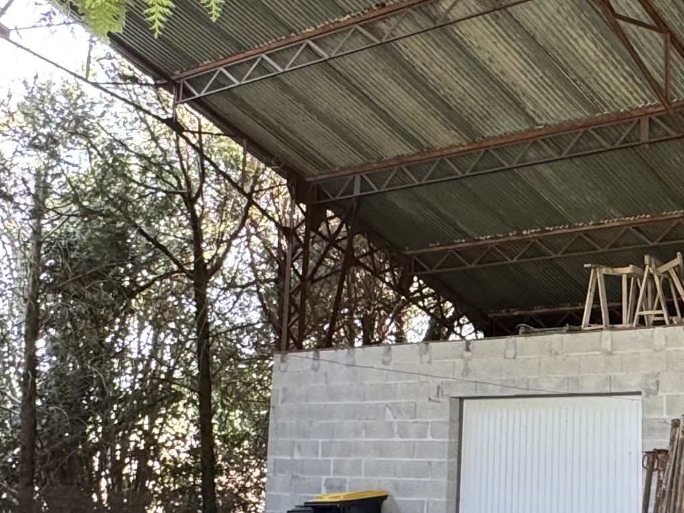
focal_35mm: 55
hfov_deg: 33.0
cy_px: 237
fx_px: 1087
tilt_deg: +11.6
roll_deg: -0.3
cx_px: 625
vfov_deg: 26.6
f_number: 2.2
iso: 250
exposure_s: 1/99
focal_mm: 2.22
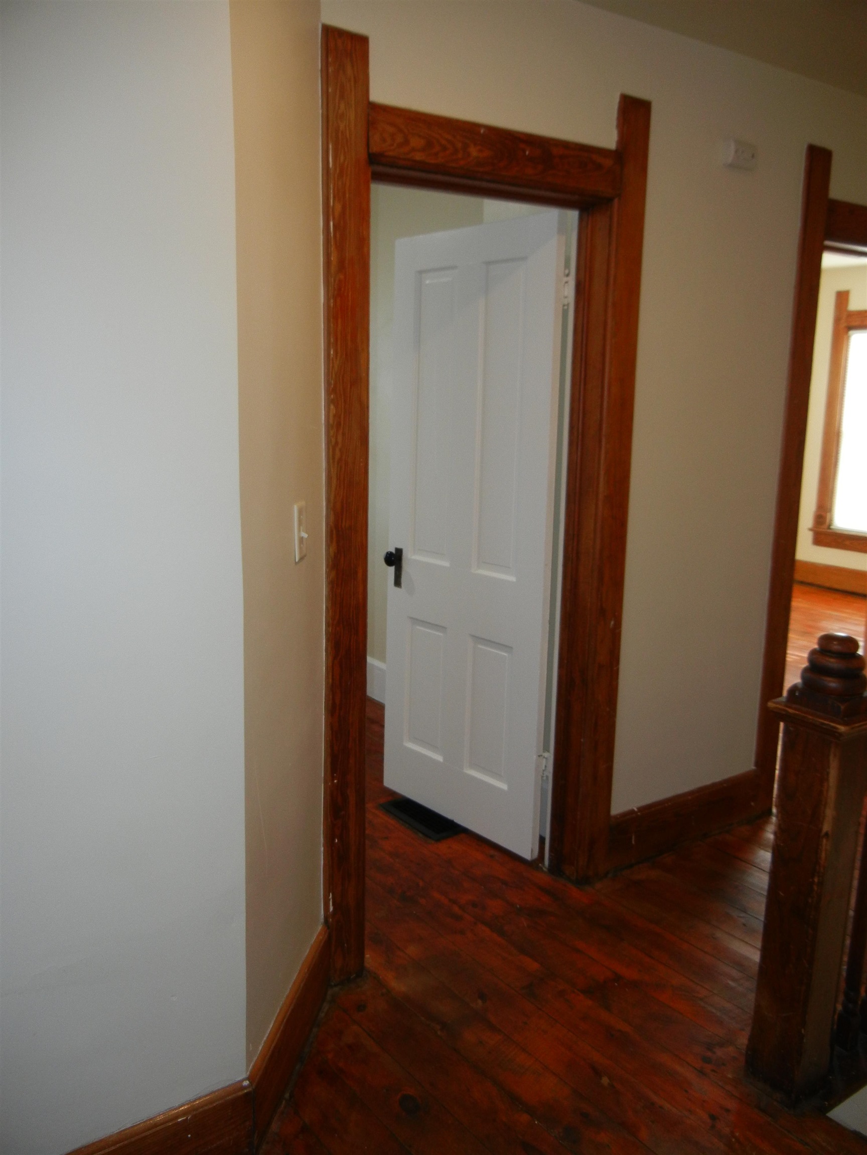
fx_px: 1002
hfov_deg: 46.8
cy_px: 578
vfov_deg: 60.0
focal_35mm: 30
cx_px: 434
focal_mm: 5.4
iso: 200
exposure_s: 1/30
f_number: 3.5
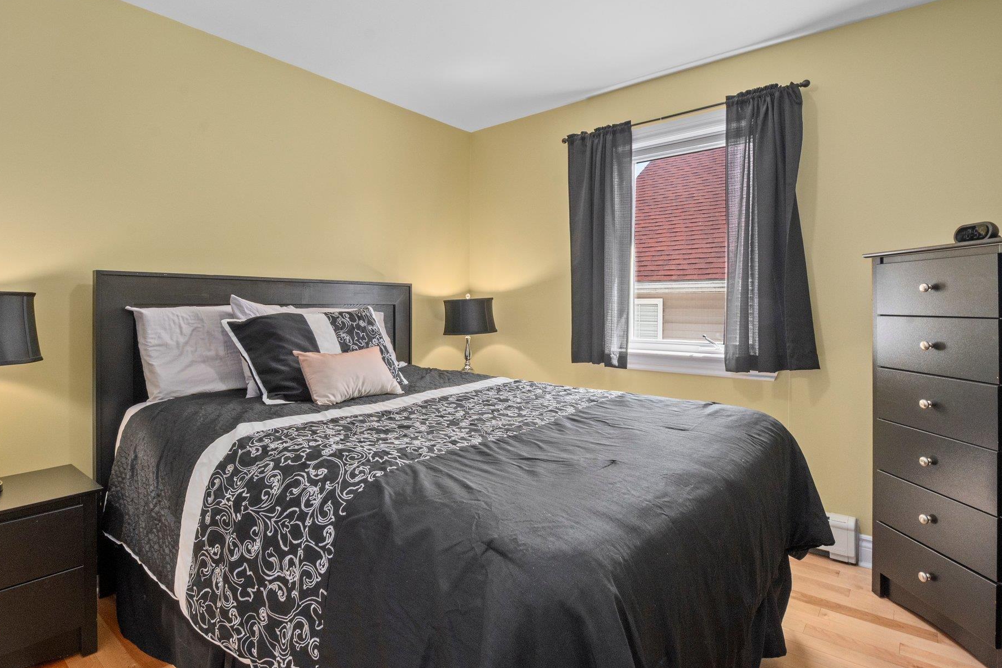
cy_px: 307
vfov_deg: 65.7
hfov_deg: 88.0
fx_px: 517
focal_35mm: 19
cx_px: 452
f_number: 10
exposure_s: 1/5
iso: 400
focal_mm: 11
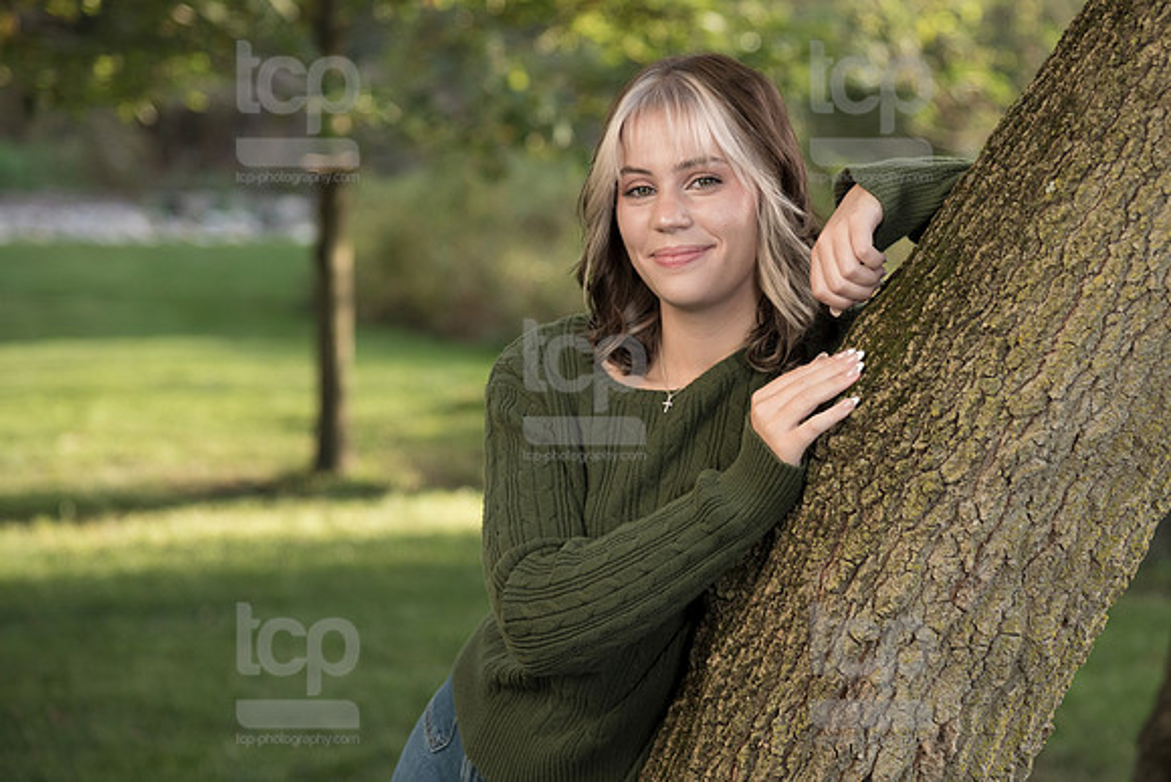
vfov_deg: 10.5
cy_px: 353
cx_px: 686
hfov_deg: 15.6
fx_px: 4263
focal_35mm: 131
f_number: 4.5
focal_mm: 105
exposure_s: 1/250
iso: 250
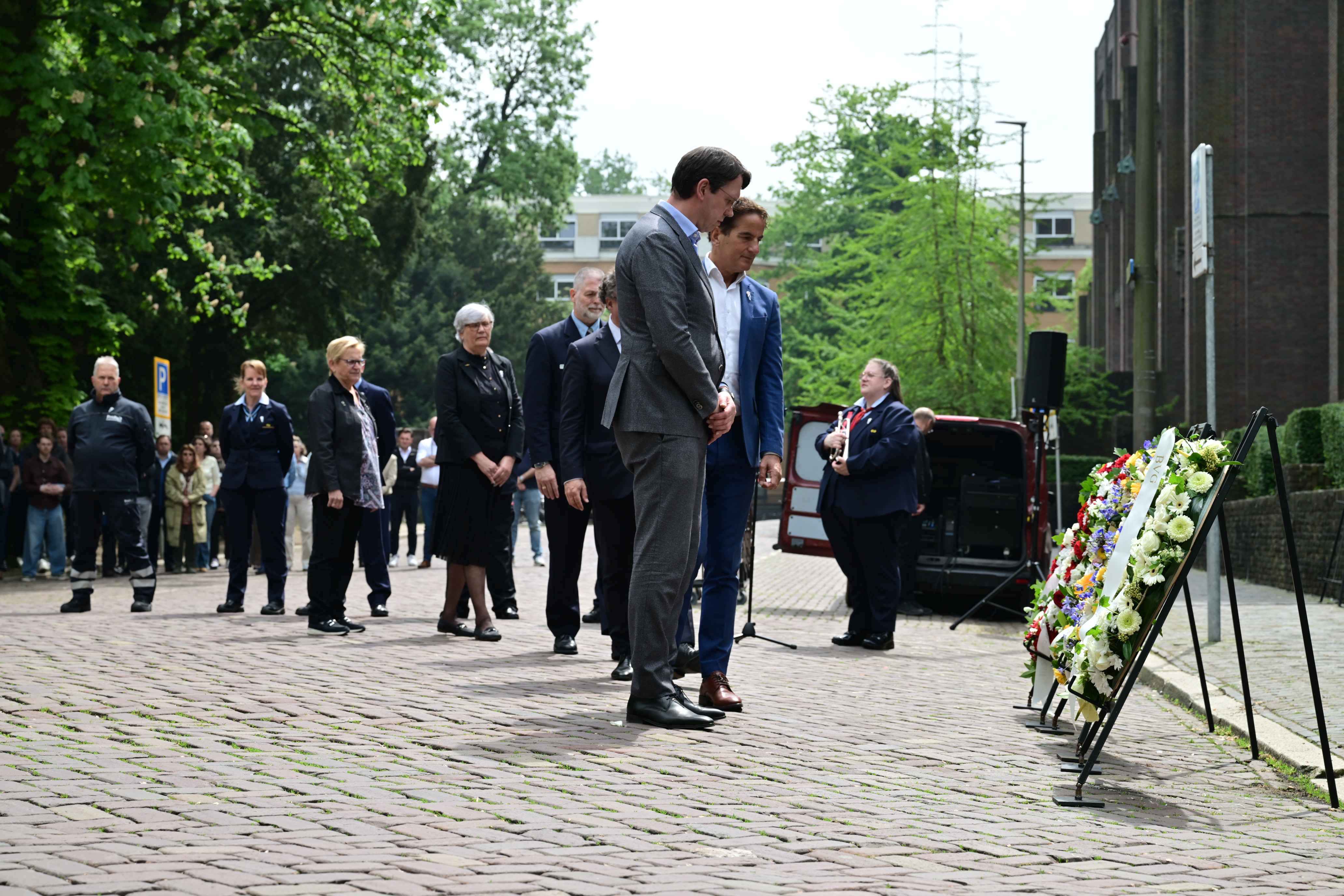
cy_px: 448
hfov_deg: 34.5
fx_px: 2165
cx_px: 672
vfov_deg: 23.4
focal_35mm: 58
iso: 100
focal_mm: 58
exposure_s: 1/250
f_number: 5.6
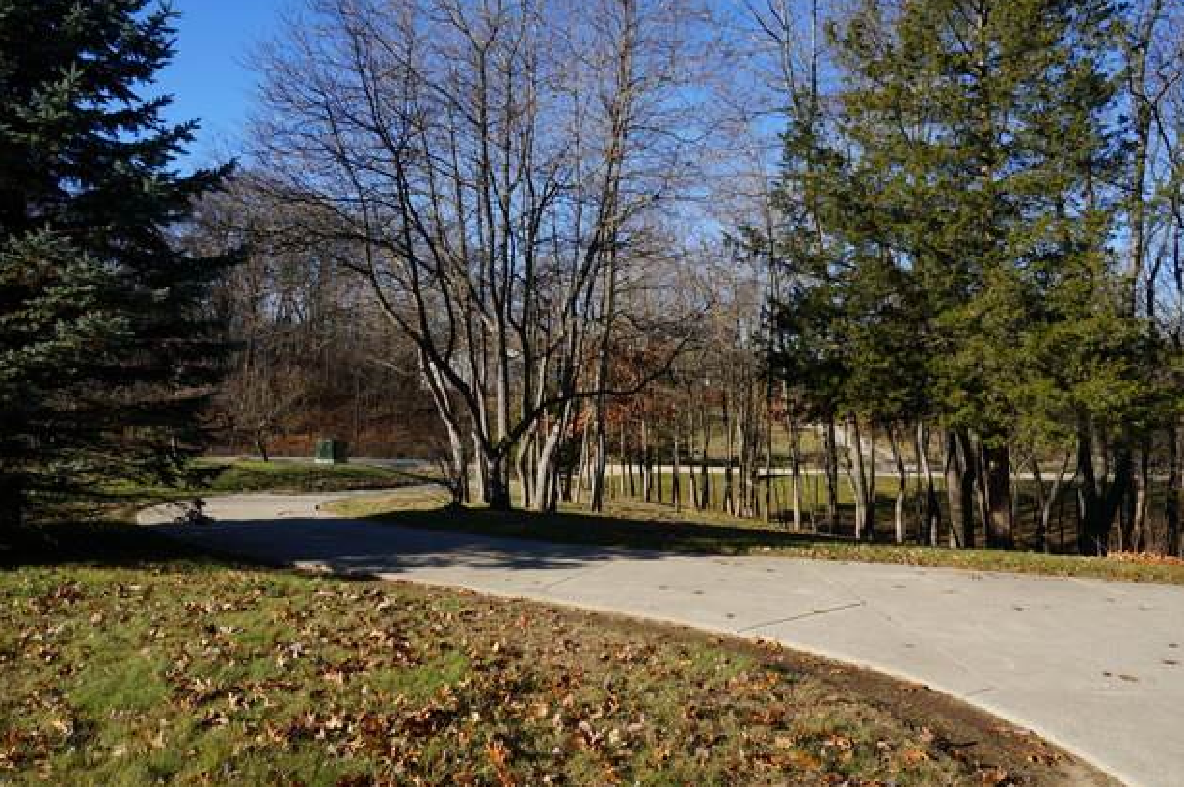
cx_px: 582
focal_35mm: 25
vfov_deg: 51.2
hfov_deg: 71.6
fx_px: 821
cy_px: 389
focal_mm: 16
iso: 100
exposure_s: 1/80
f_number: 11
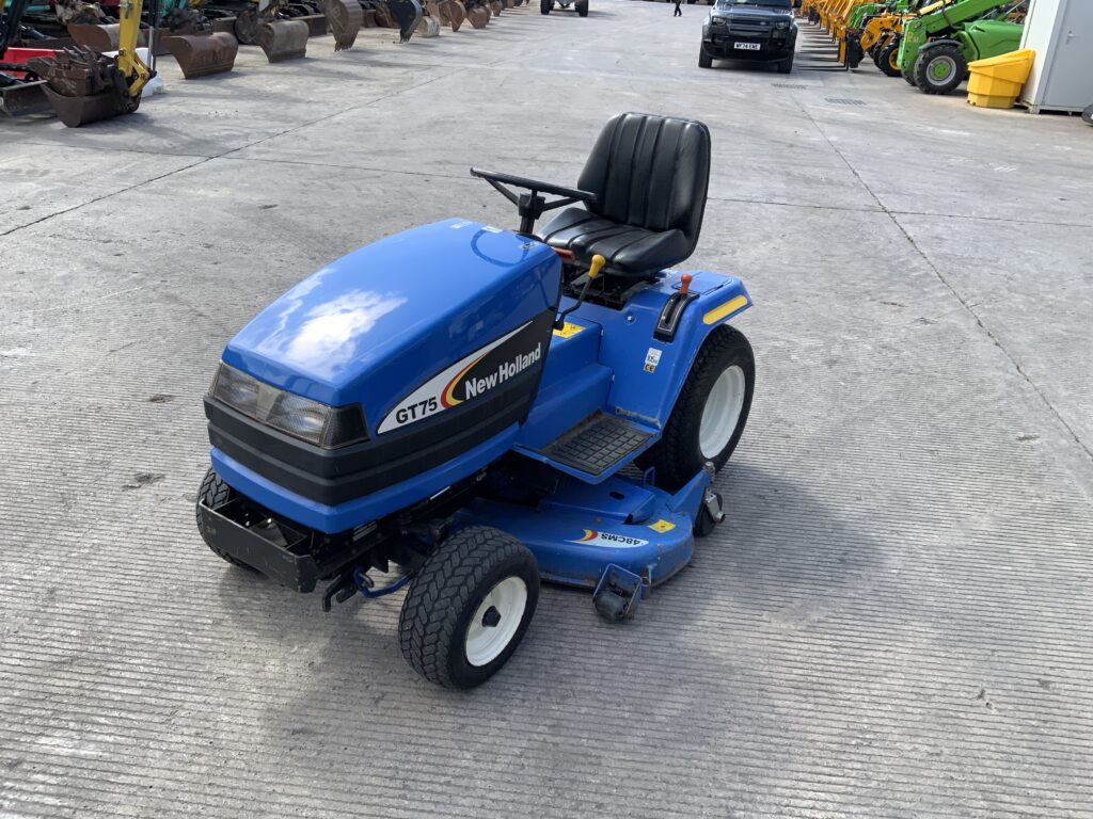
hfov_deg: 61.7
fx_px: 916
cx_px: 546
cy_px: 410
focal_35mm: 29
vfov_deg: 48.2
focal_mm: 3
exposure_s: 1/683
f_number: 1.8
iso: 16
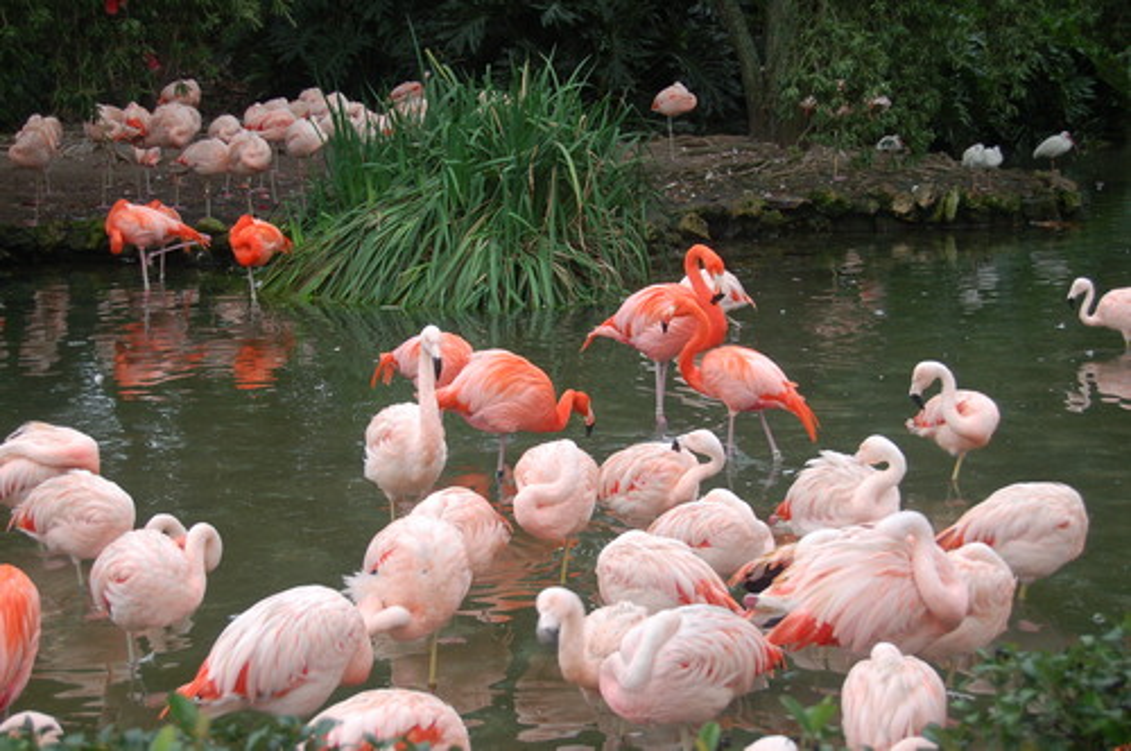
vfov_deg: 19.7
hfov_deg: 29.3
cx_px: 566
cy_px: 376
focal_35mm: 69
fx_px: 2165
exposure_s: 1/100
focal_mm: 46
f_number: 5.3
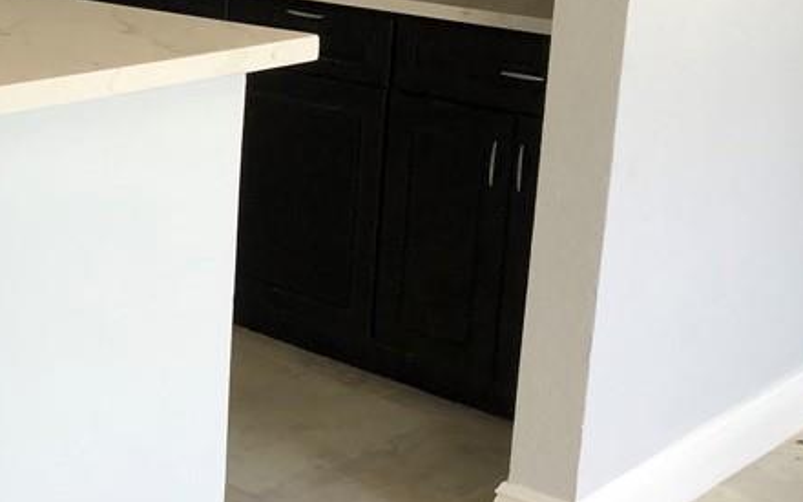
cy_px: 104
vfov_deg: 18.7
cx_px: 11
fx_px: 1510
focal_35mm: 69
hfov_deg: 28.1
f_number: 1.8
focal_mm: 3.99
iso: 40
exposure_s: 1/30
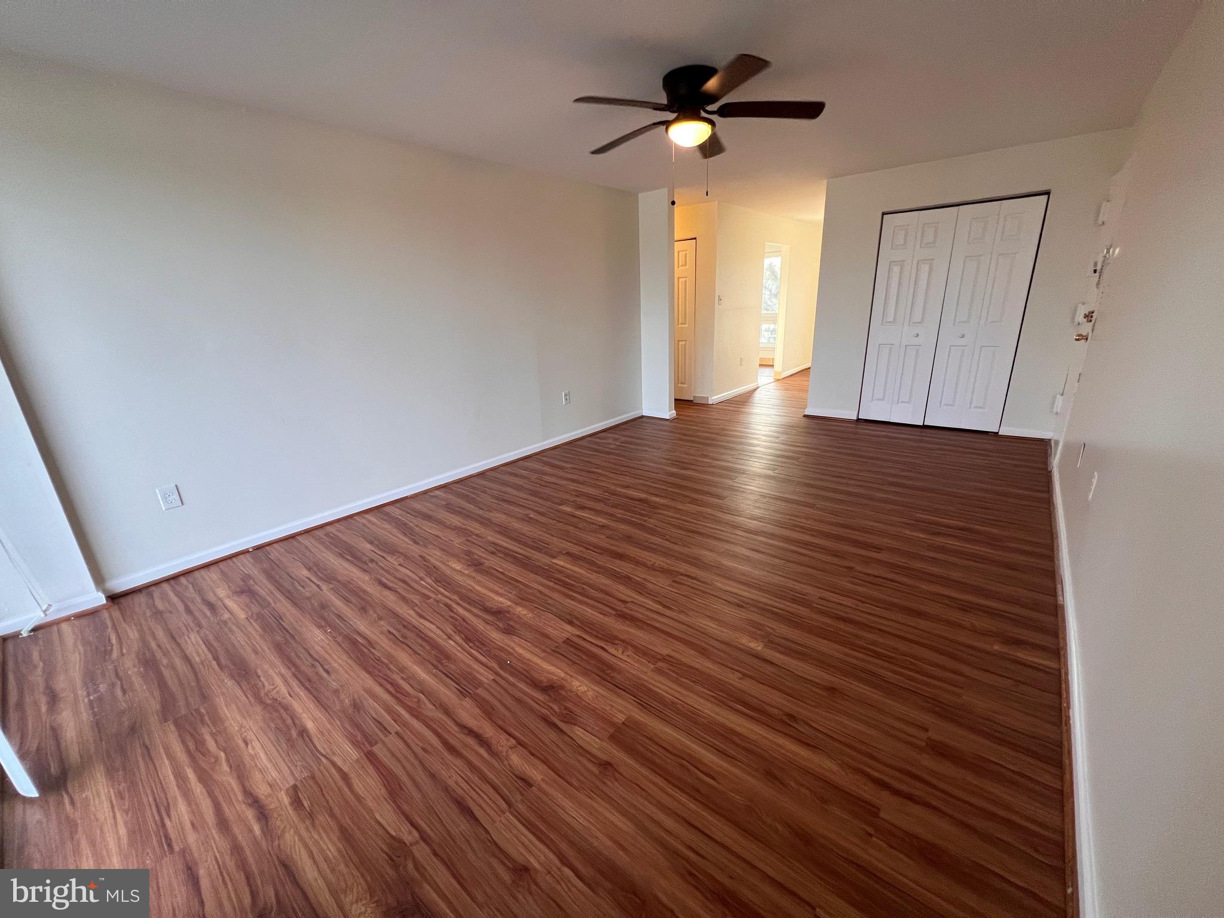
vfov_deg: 89.9
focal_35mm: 13
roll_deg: +2.3
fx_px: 460
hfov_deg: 106.2
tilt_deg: -18.9
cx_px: 612
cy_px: 459
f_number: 1.8
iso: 200
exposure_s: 1/120
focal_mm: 1.57
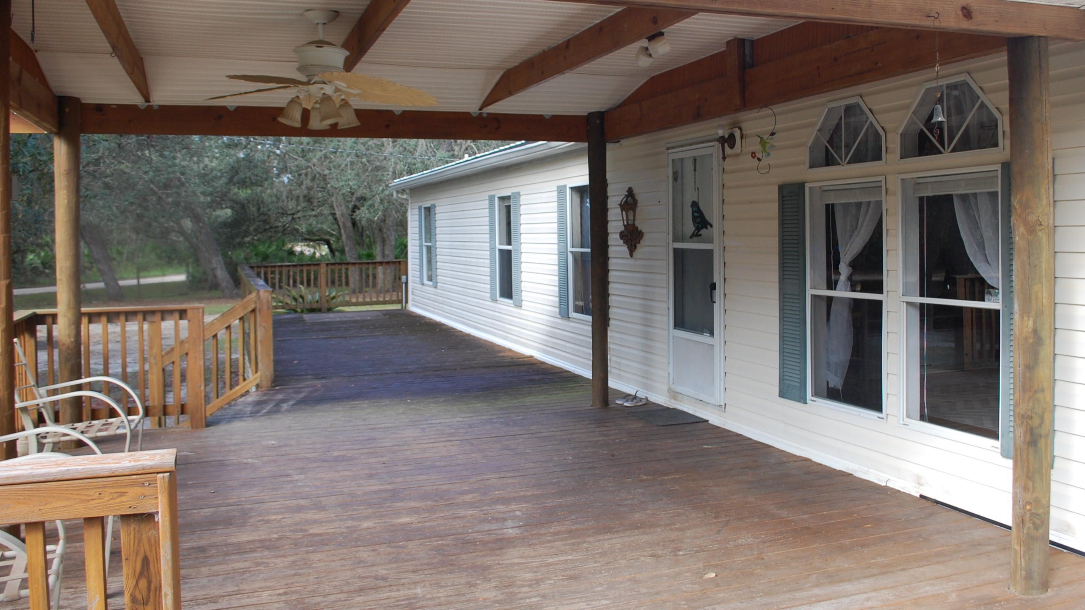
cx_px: 586
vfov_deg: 33.6
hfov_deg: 56.6
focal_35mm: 35
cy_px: 237
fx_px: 1007
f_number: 5.6
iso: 280
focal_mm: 20
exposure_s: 1/125
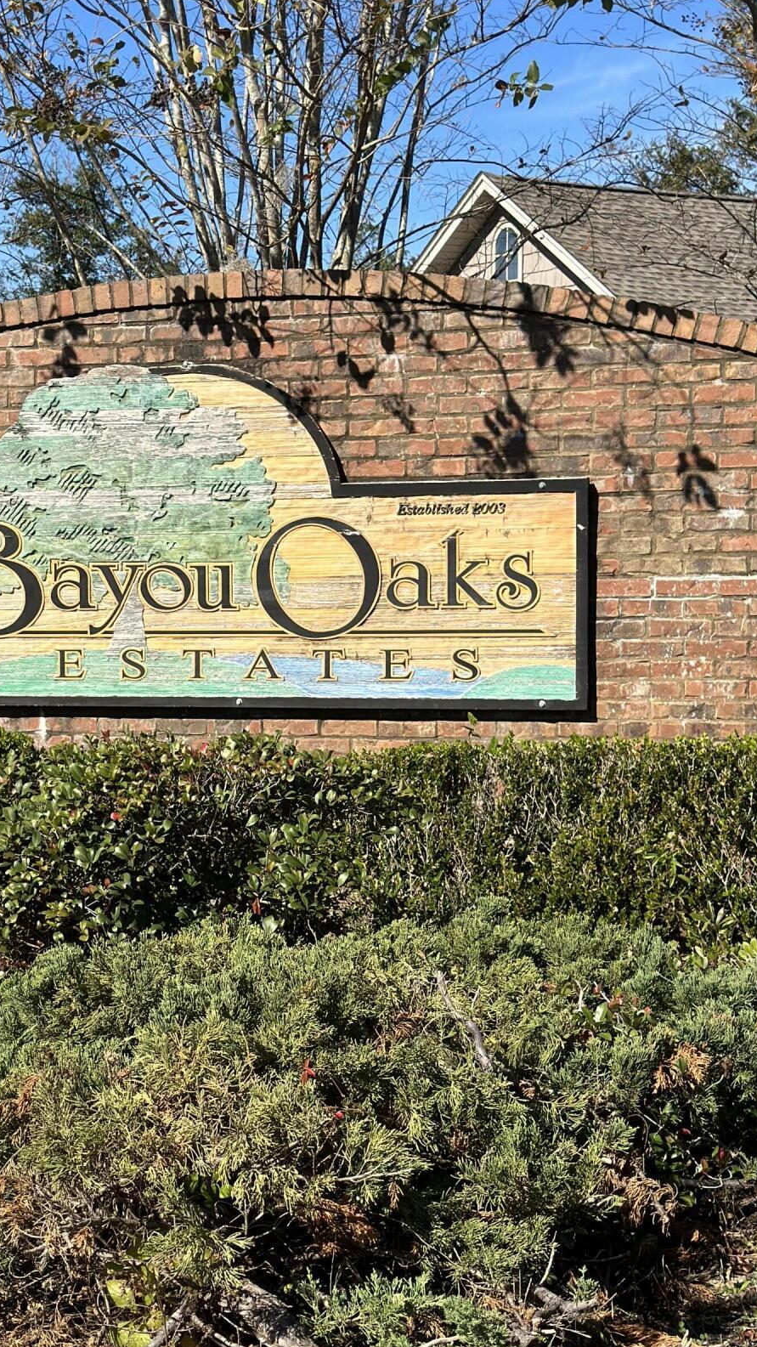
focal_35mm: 66
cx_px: 275
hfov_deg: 18.2
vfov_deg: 31.8
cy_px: 801
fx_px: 2356
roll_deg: +0.5
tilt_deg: -5.2
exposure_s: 1/5263
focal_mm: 6.86
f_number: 1.78
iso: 100
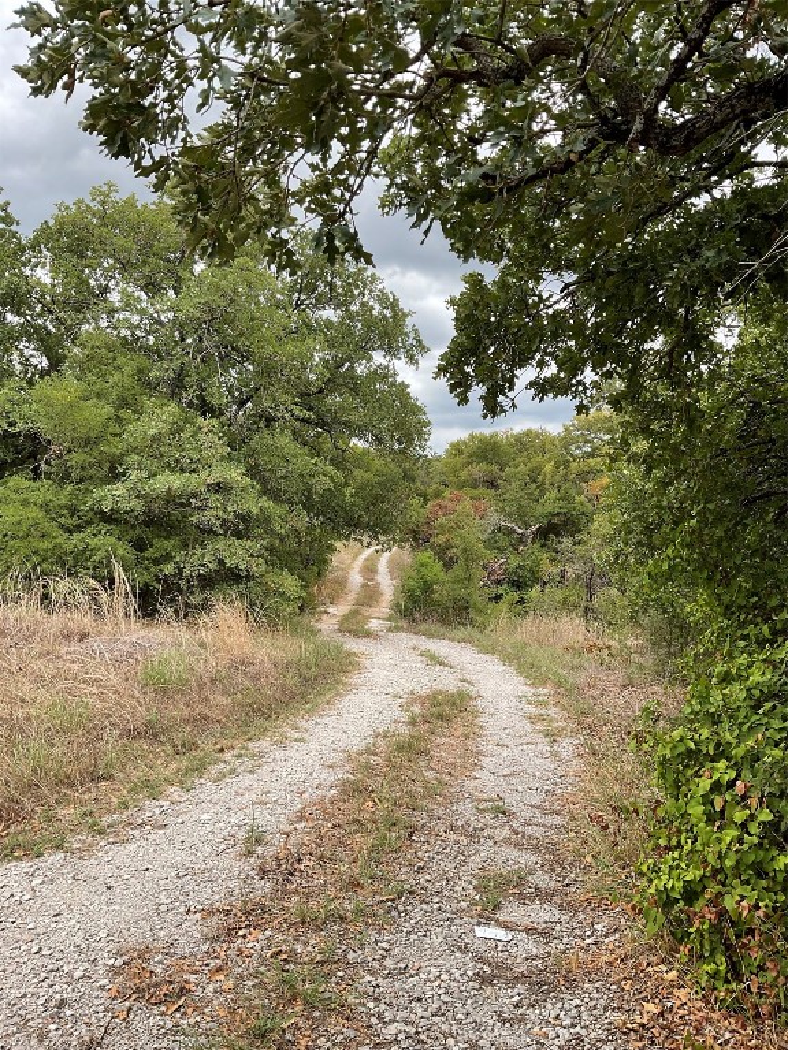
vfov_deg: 61.7
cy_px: 525
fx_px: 880
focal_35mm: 29
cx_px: 394
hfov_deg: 48.2
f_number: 1.8
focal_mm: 3
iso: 16
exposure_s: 1/556
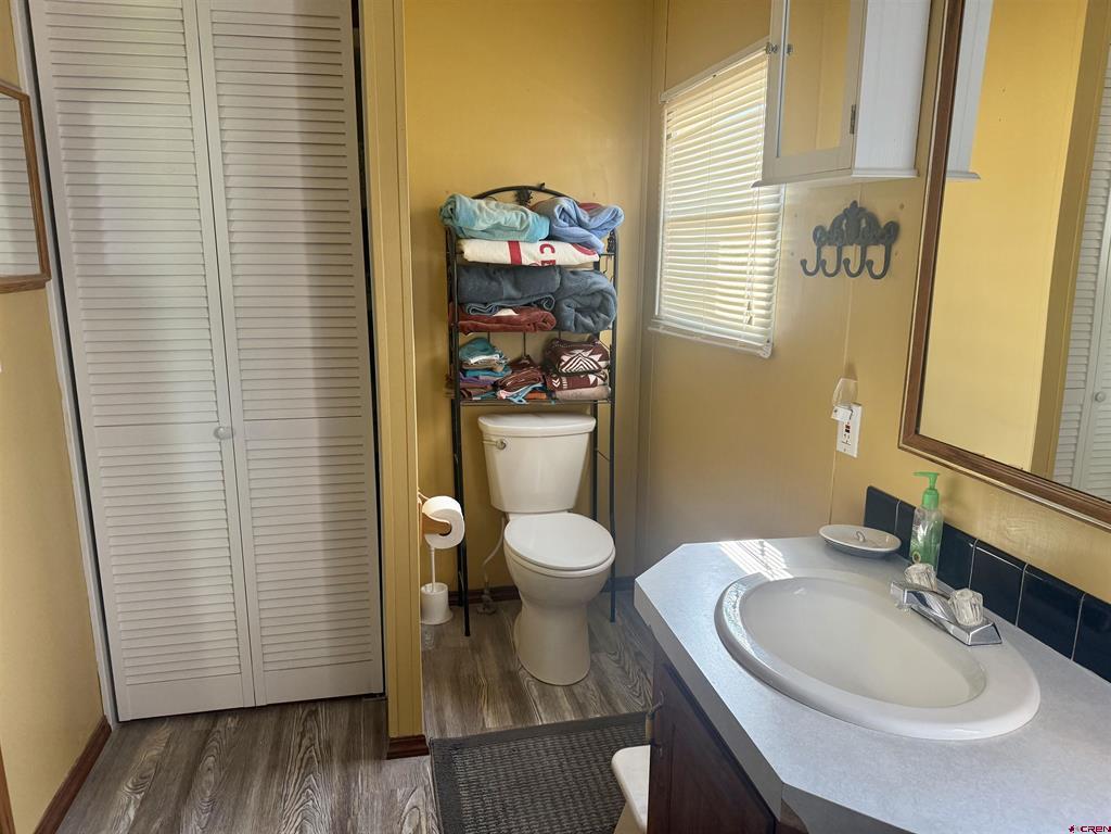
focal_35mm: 24
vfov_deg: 56.8
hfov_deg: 71.6
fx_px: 770
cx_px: 556
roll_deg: -1.3
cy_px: 417
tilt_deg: -12.4
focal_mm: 6.76
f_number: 1.78
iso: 200
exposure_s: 1/132
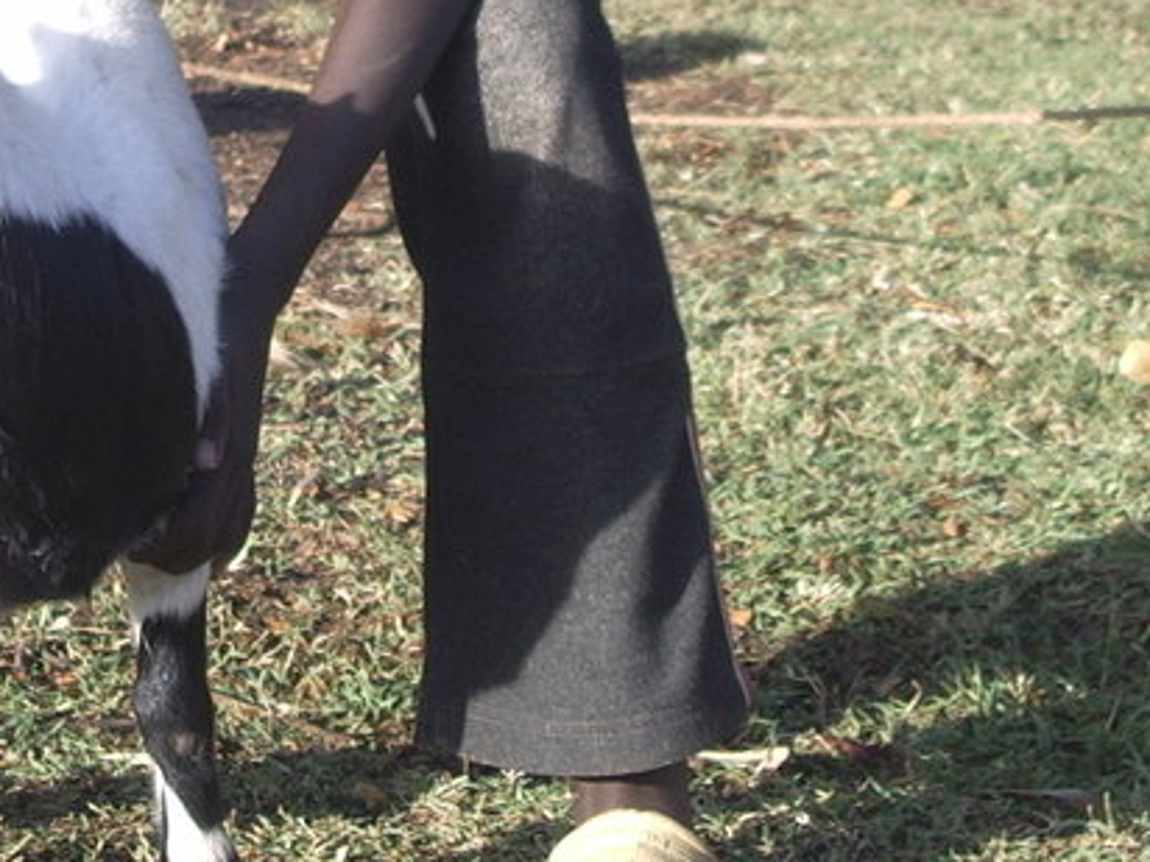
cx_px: 184
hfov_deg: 12.8
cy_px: -8
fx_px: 5116
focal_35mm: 154
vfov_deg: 9.6
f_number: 3.5
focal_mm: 10.2
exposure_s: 1/125
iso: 50
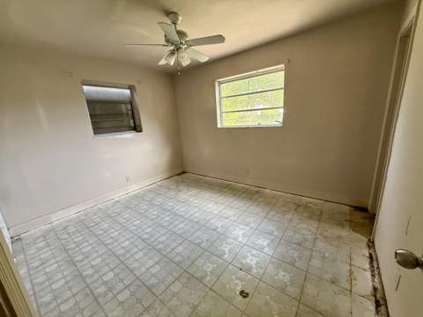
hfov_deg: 102.1
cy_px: 158
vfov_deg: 85.6
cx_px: 212
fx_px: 171
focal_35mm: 14
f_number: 2.2
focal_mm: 2.22
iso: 200
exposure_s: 1/99
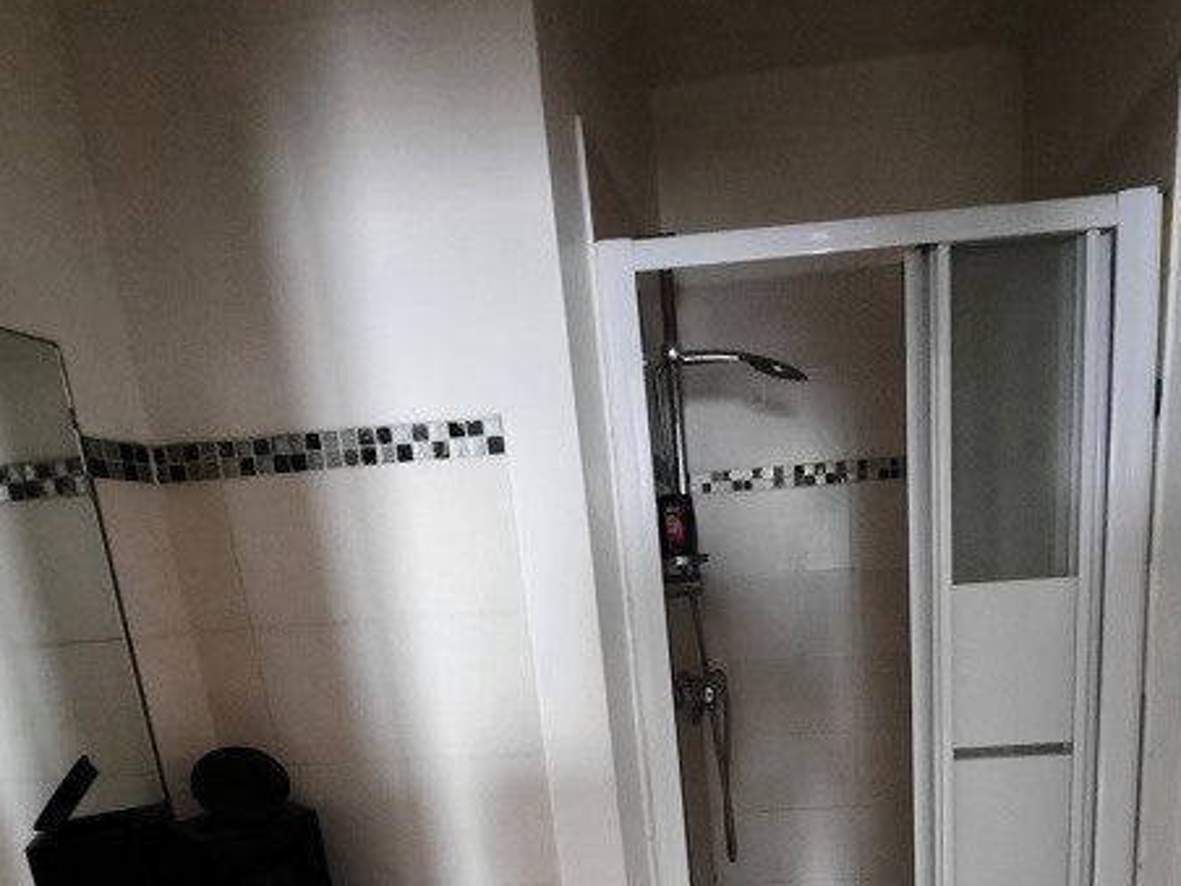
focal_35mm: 23
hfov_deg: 73.2
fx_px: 785
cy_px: 771
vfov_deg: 52.8
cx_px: 705
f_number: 2.2
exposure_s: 1/25
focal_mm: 1.74
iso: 400
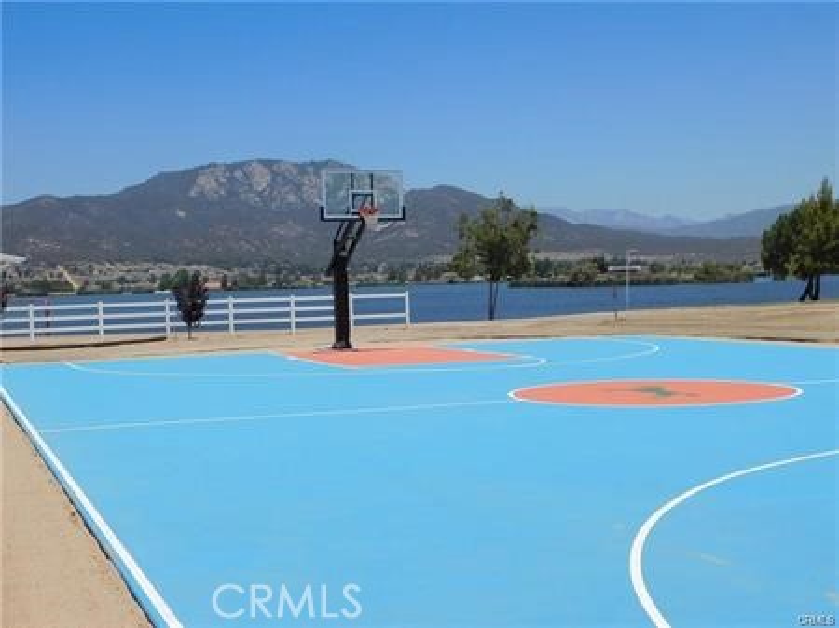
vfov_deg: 28.5
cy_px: 314
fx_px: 1235
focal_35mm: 51
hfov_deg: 37.5
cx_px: 420
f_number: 7.6
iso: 125
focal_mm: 9
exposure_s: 1/500
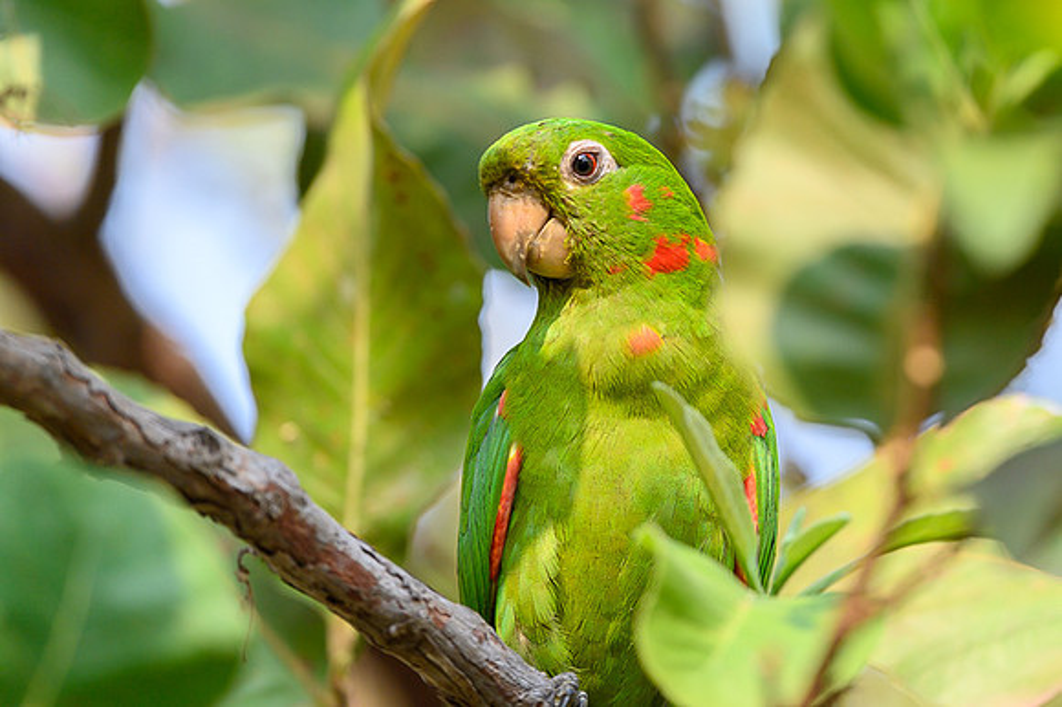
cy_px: 239
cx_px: 703
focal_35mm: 662
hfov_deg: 3.1
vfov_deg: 2.1
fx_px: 19504
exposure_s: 1/1250
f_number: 4
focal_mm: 500
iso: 500
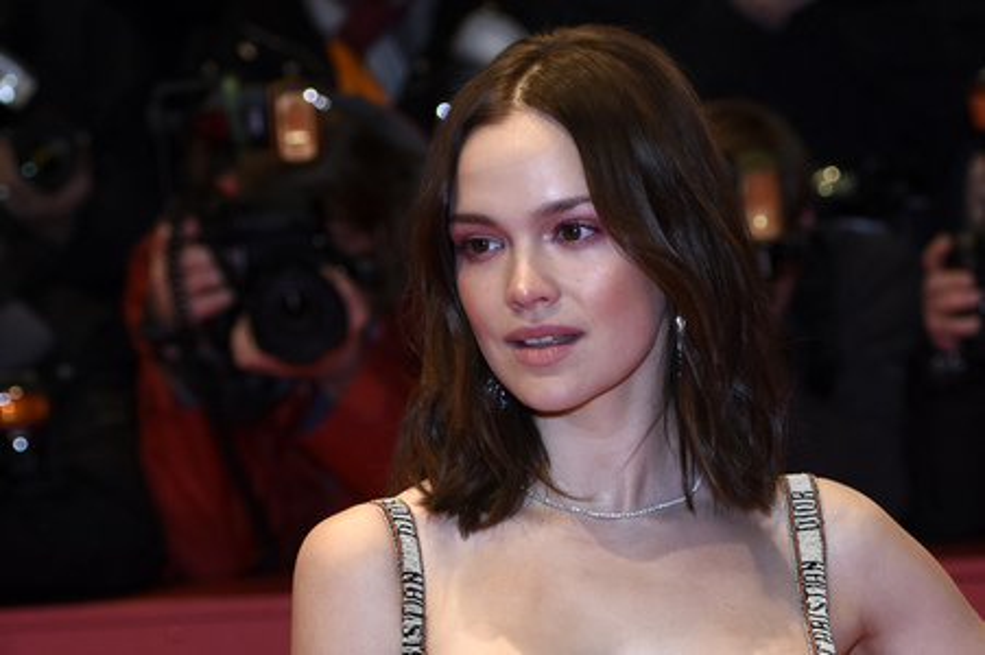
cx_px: 492
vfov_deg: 13.0
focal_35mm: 105
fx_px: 2871
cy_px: 328
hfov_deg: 19.5
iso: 640
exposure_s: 1/400
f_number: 3.2
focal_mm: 70
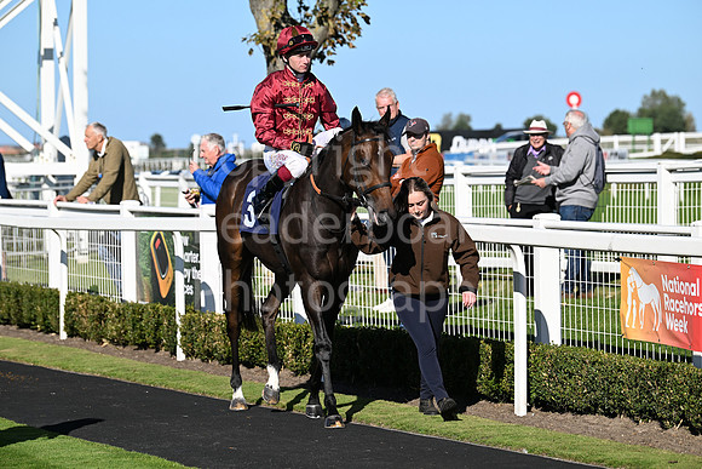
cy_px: 234
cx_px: 351
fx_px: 2926
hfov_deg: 13.7
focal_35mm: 150
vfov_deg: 9.2
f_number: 5
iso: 400
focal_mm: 150
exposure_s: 1/3200
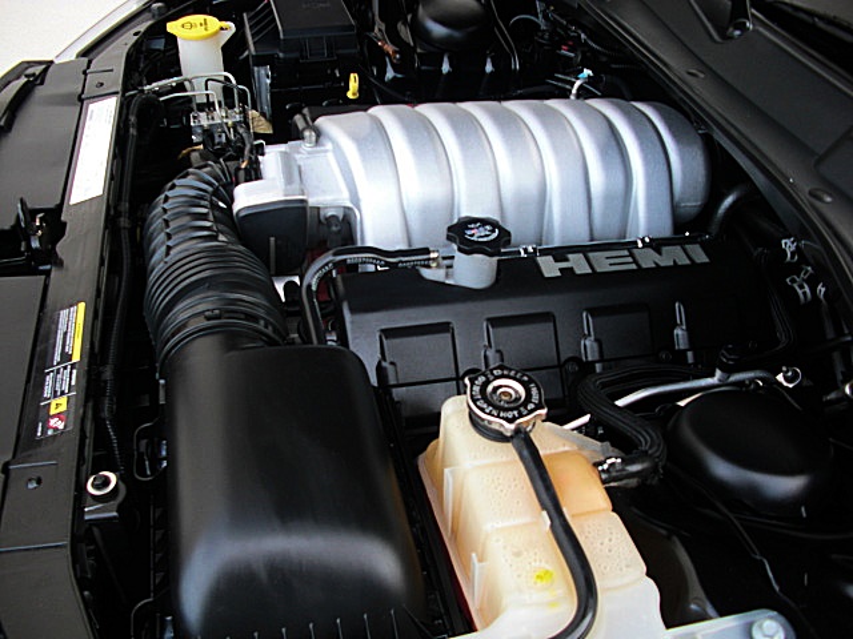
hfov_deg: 51.4
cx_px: 426
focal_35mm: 36
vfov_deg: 39.7
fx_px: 887
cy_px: 320
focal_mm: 6.3
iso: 50
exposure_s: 1/60
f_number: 2.8
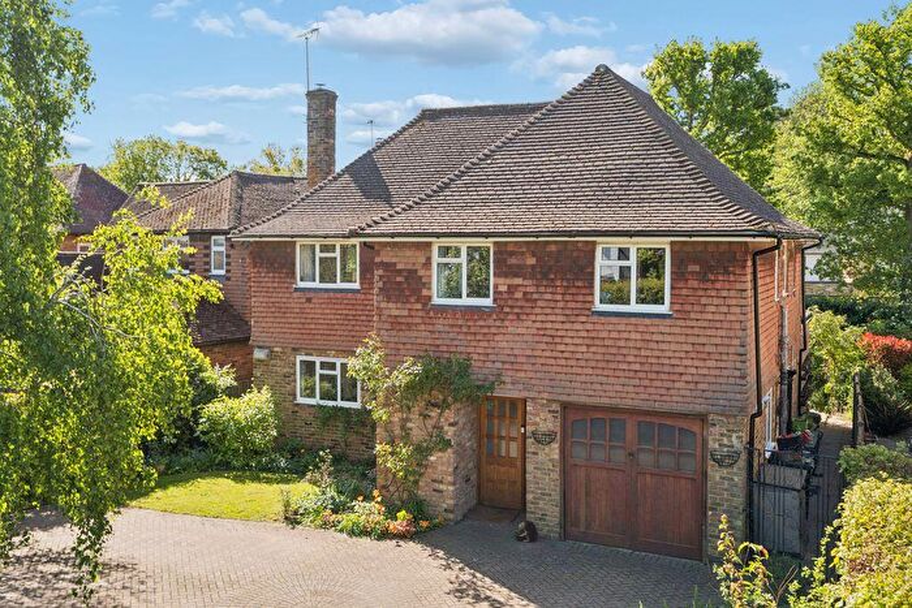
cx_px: 456
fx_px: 887
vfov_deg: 37.9
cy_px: 304
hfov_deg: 54.4
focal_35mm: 35
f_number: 9
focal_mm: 35
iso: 320
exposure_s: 1/200
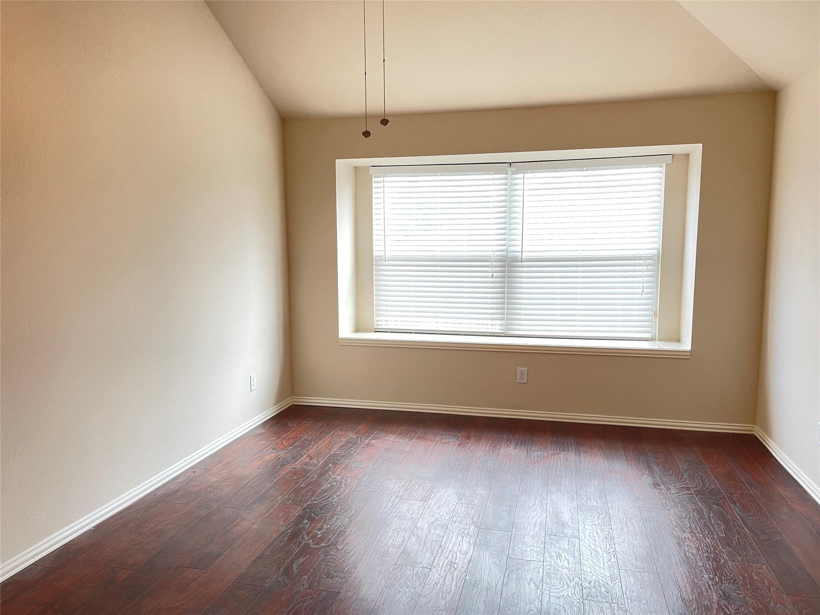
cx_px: 410
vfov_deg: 53.1
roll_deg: +0.3
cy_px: 308
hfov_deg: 67.3
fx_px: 616
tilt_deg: -6.9
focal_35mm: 26
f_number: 1.6
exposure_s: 1/60
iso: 100
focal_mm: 5.1
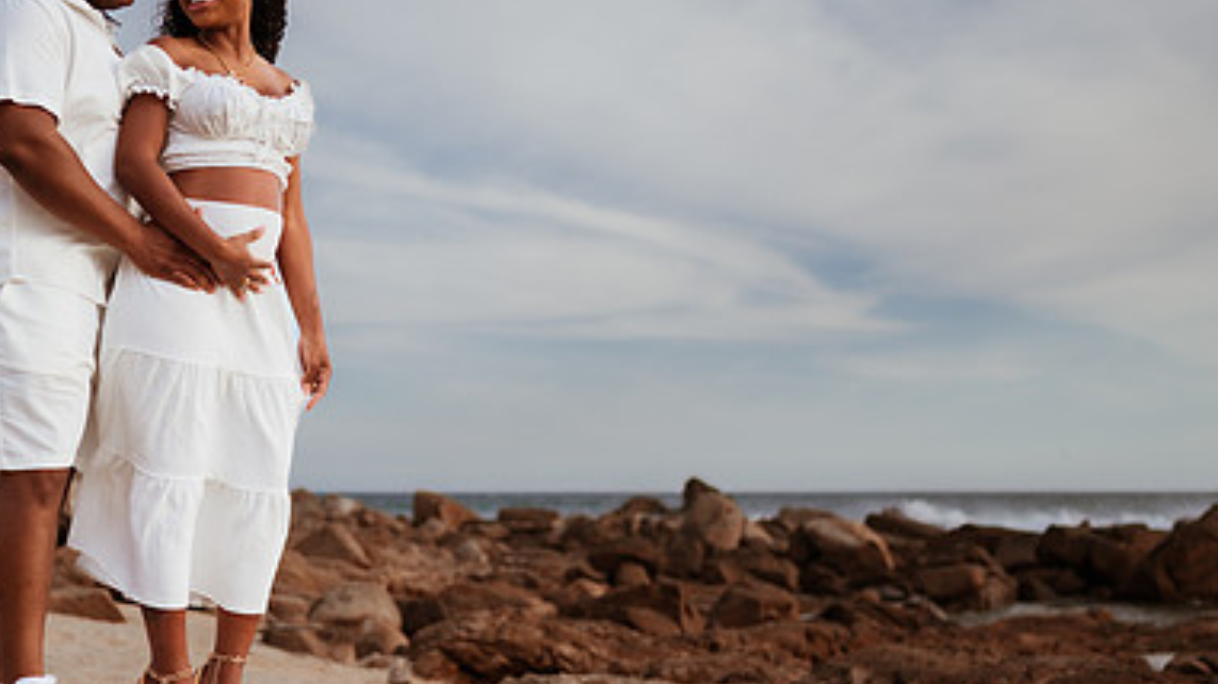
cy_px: 272
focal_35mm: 57
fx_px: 1840
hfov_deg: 36.3
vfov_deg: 21.0
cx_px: 422
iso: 125
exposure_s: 1/4000
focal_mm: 35
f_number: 1.8
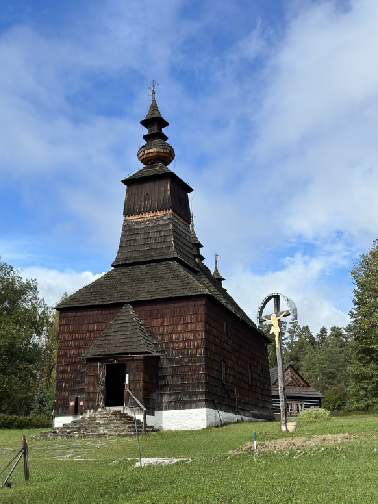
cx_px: 189
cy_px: 252
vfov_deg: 39.7
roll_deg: -0.3
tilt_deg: +16.6
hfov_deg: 30.3
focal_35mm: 48
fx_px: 699
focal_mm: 6.86
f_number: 1.78
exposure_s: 1/7092
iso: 100
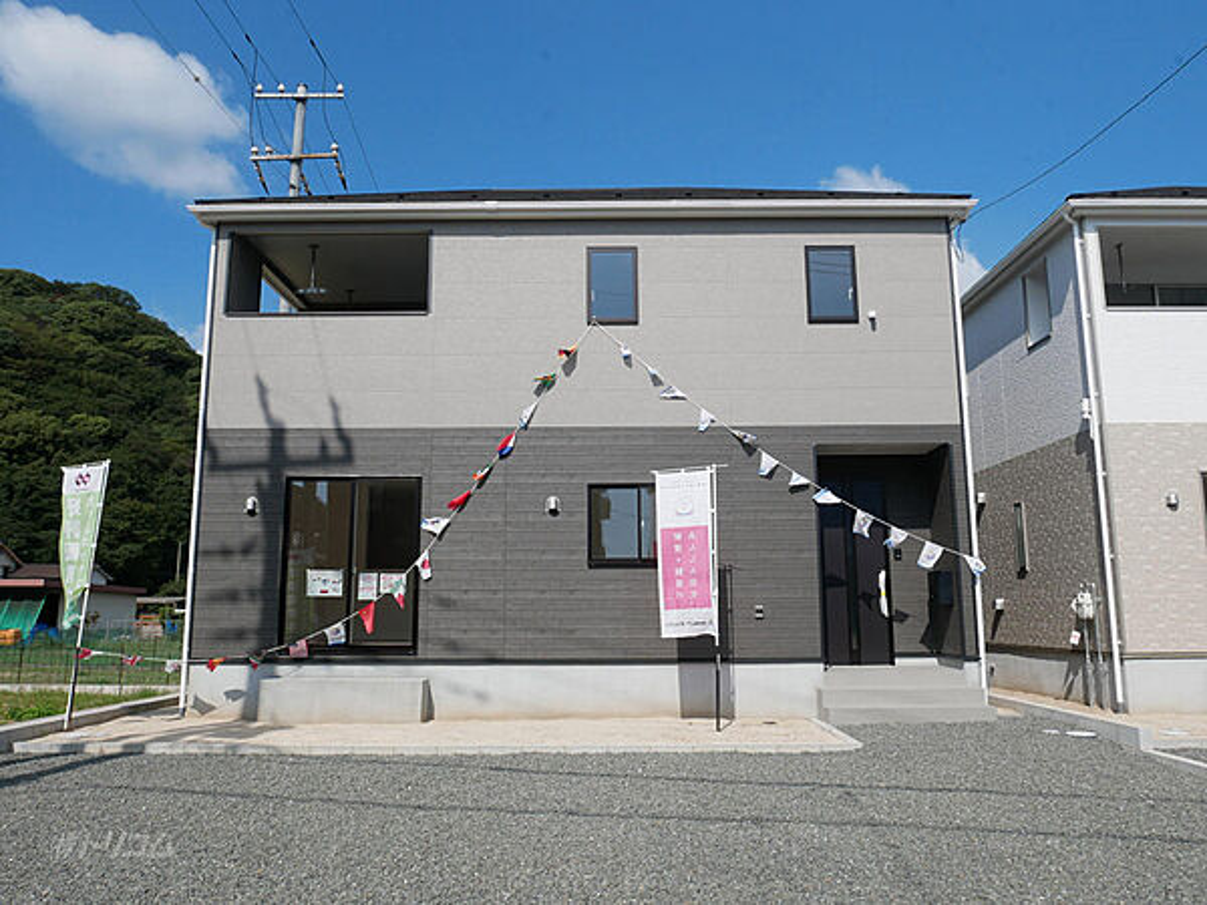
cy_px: 452
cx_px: 604
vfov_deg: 49.7
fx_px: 976
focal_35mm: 28
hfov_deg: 63.4
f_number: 9
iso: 200
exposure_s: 1/400
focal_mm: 14
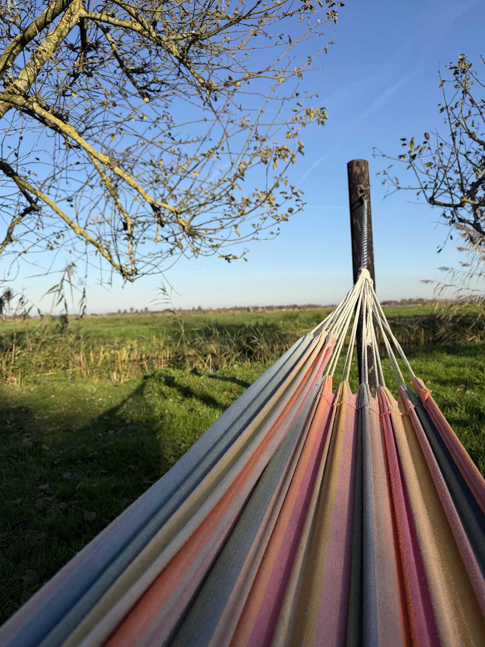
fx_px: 448
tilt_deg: -0.8
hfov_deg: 56.8
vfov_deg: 71.6
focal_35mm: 24
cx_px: 242
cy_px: 324
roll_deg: +2.3
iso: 80
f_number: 1.78
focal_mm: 6.76
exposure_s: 1/3953
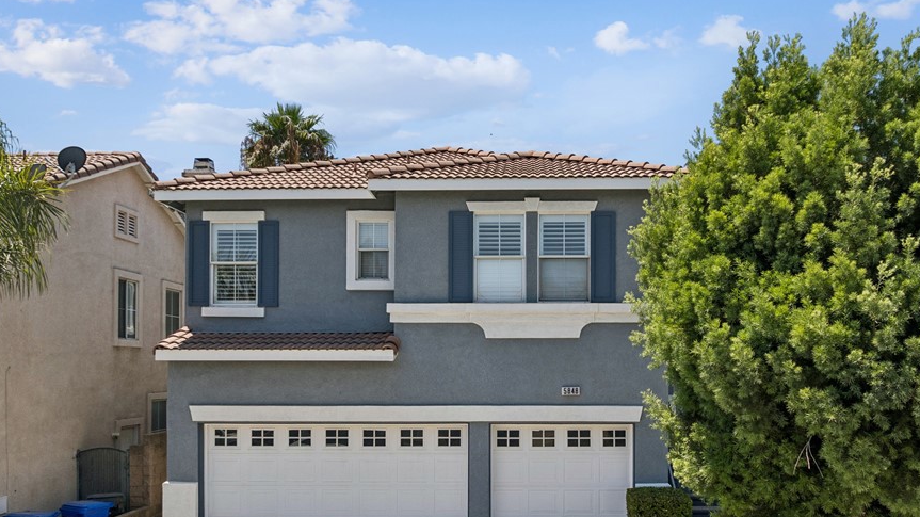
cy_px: 353
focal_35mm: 31
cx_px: 522
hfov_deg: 62.4
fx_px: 756
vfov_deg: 37.3
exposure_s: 1/100
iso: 120
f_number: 2.8
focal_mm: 12.3
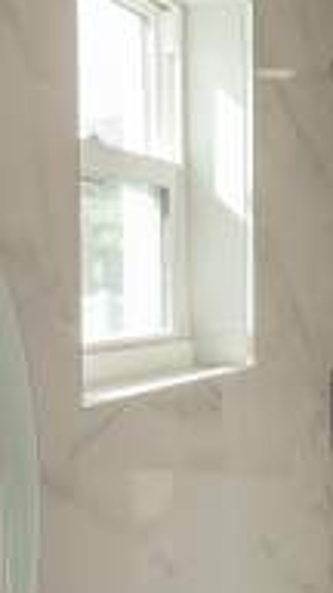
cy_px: 349
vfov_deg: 29.7
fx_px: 1115
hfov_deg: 16.6
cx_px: 345
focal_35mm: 71
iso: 200
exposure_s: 1/320
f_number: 4.5
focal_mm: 12
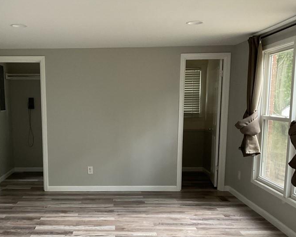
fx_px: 377
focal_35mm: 43
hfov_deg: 42.3
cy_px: 160
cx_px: 96
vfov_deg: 34.5
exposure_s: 1/60
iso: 100
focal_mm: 3
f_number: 1.8
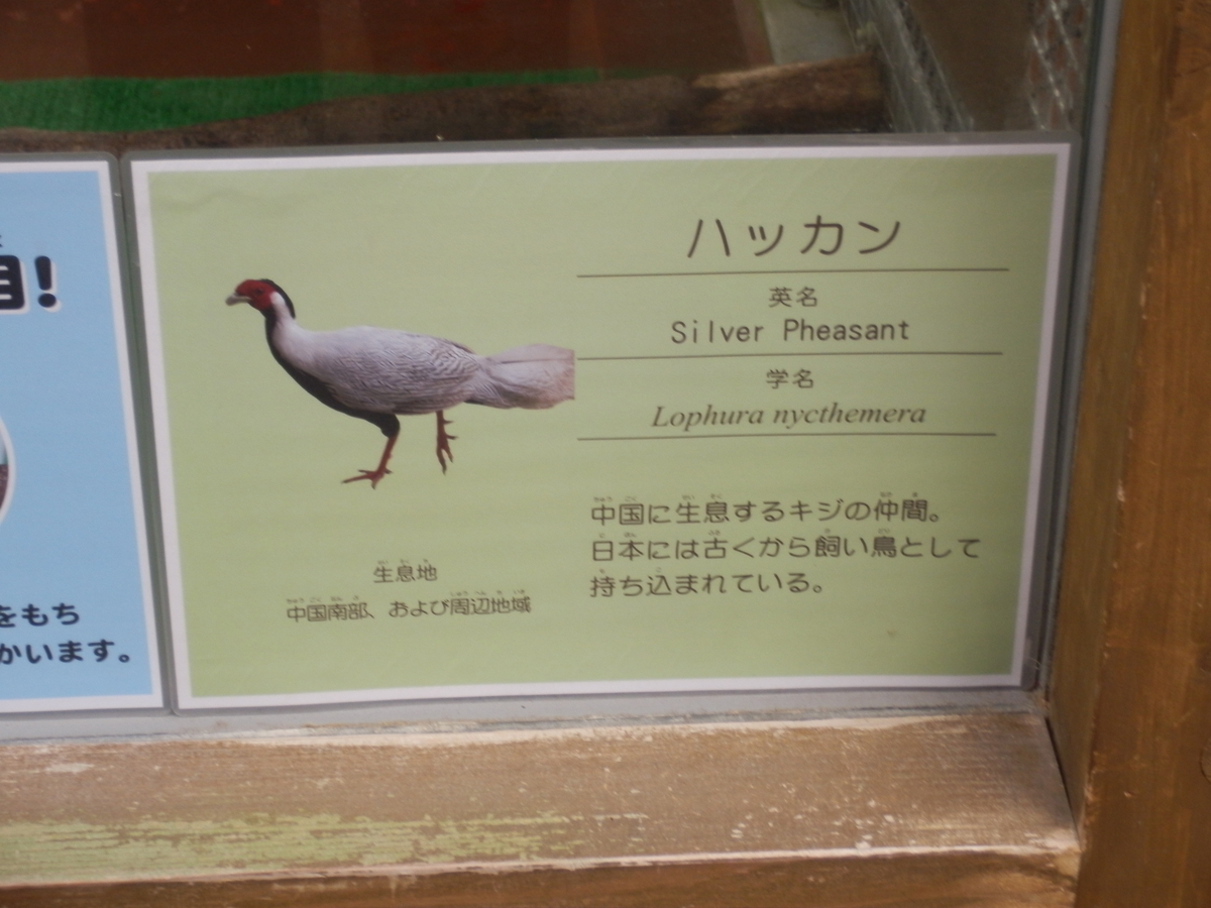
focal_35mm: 85
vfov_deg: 17.4
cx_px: 606
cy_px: 454
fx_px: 2974
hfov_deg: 23.0
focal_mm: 15.2
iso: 200
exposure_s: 1/50
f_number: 5
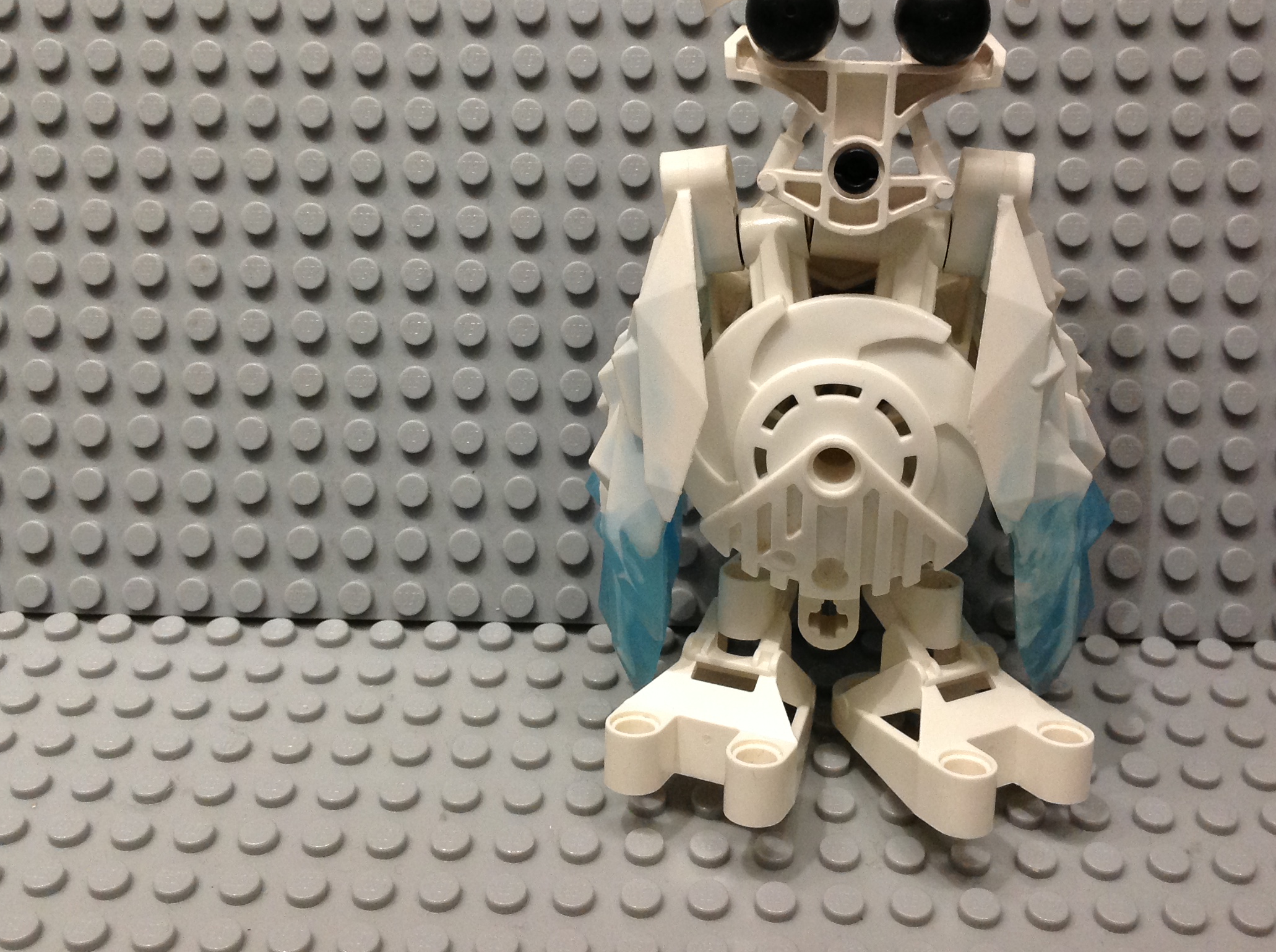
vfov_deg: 32.7
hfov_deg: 43.0
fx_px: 1619
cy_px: 373
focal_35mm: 44
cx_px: 674
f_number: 2.4
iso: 160
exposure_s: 1/17
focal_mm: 4.28
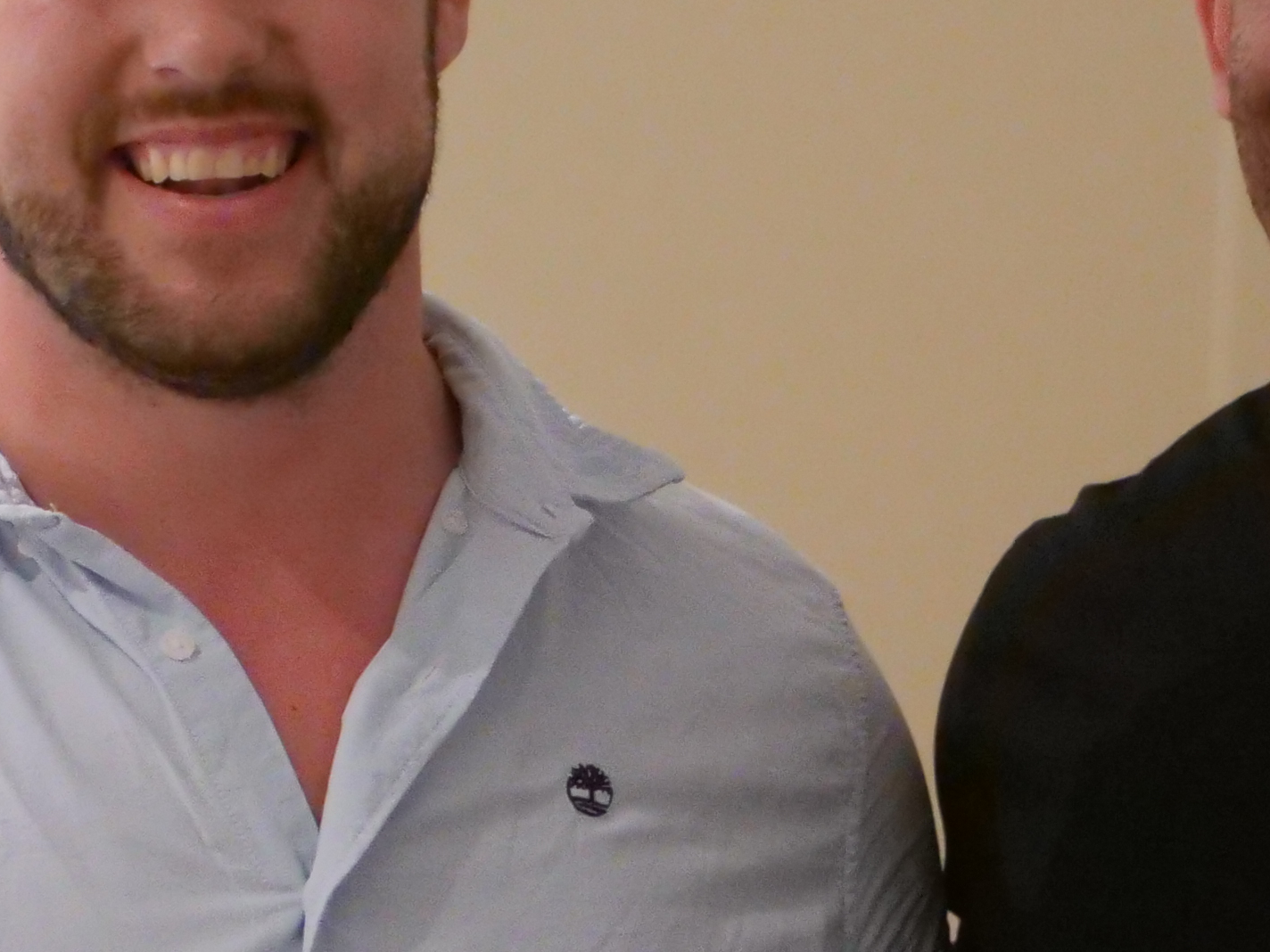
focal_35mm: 182
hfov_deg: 10.8
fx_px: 6677
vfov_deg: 8.2
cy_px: 585
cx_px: 964
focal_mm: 25
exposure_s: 1/100
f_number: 1.7
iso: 3200
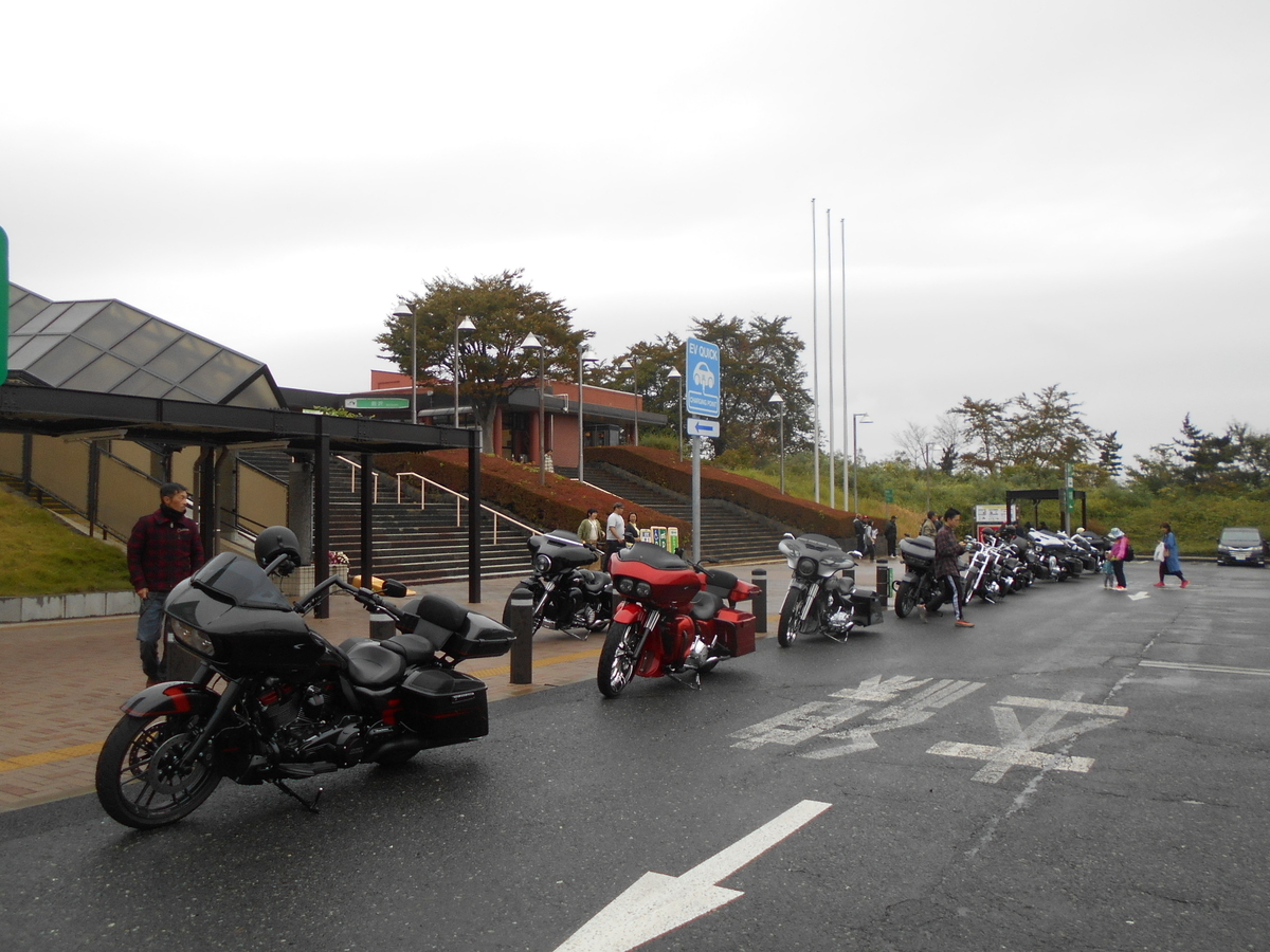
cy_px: 476
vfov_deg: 46.8
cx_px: 635
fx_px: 1101
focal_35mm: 30
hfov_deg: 60.0
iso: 80
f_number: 3.4
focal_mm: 5.1
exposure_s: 1/250
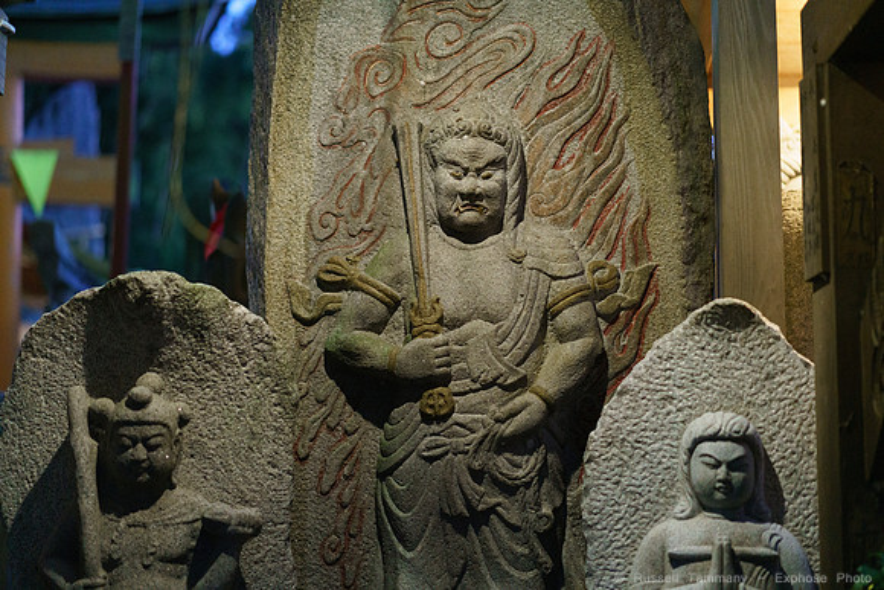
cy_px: 295
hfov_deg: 36.2
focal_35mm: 55
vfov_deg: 24.6
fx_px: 1351
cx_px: 442
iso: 6400
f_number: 2
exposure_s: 1/100
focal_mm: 55
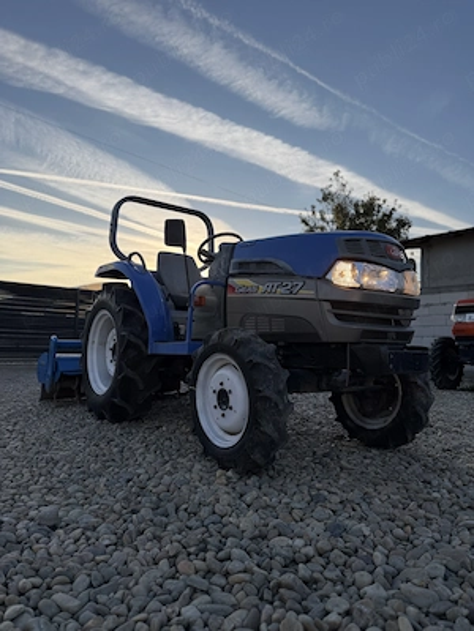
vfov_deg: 71.6
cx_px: 237
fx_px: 438
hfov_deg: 56.8
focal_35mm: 24
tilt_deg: +4.1
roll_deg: -1.2
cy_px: 316
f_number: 1.78
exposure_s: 1/3145
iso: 80
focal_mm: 6.76
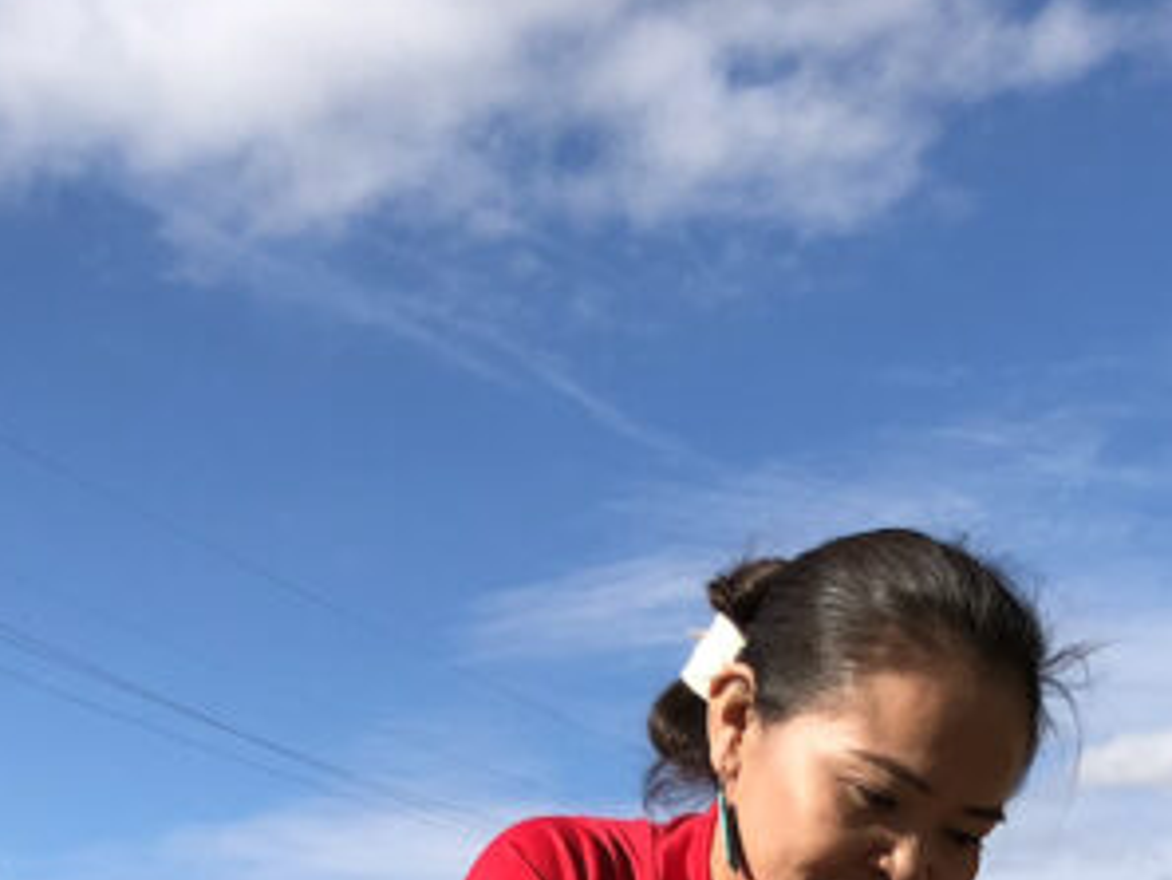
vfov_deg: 13.5
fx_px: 3387
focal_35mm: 100
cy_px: 1492
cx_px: 1184
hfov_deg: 19.1
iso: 20
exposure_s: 1/2525
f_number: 1.8
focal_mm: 3.99
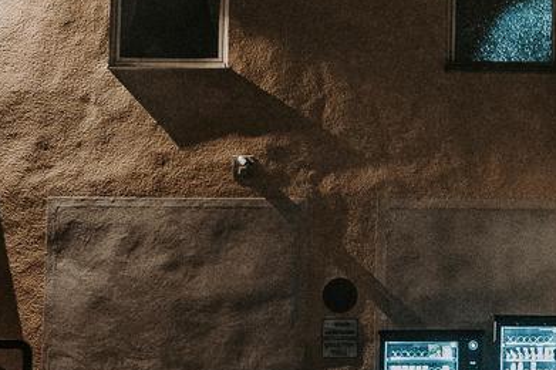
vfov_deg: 7.9
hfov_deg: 11.6
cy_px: -64
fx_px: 2654
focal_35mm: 172
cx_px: 768
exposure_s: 1/60
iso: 5000
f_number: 2
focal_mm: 35
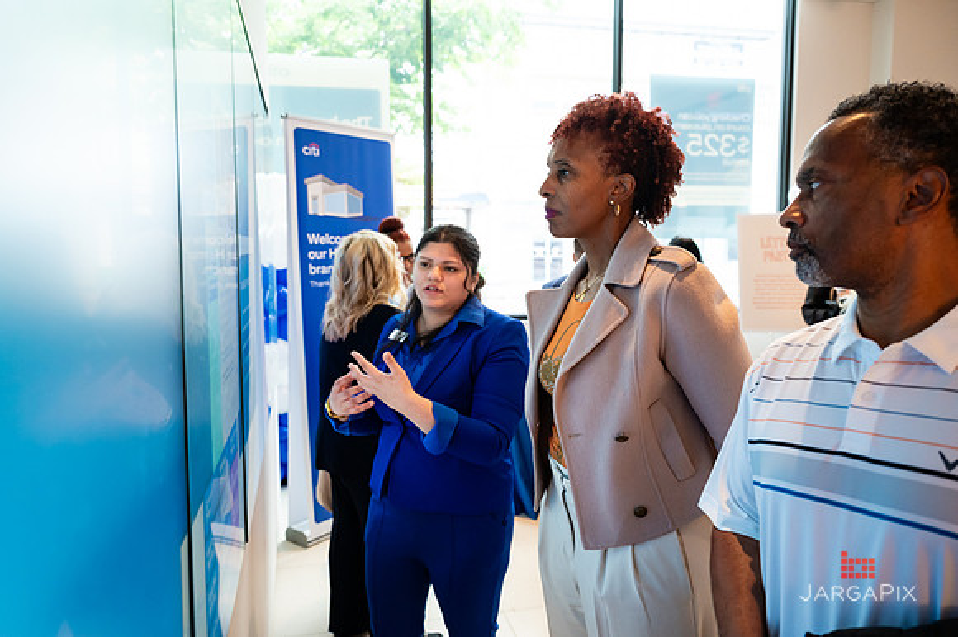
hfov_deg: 69.6
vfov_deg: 49.6
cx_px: 454
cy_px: 302
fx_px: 689
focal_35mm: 26
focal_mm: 24
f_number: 3.2
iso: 1600
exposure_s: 1/320
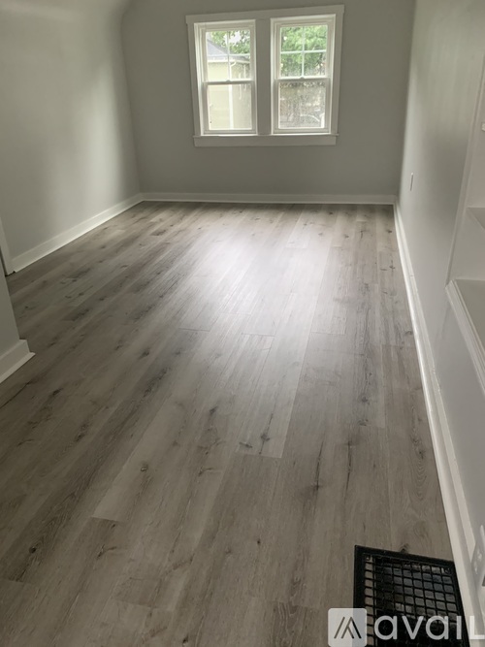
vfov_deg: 67.3
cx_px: 242
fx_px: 486
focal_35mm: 26
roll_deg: +2.9
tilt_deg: -25.4
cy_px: 324
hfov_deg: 53.0
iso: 400
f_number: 1.8
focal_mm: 4.25
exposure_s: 1/40
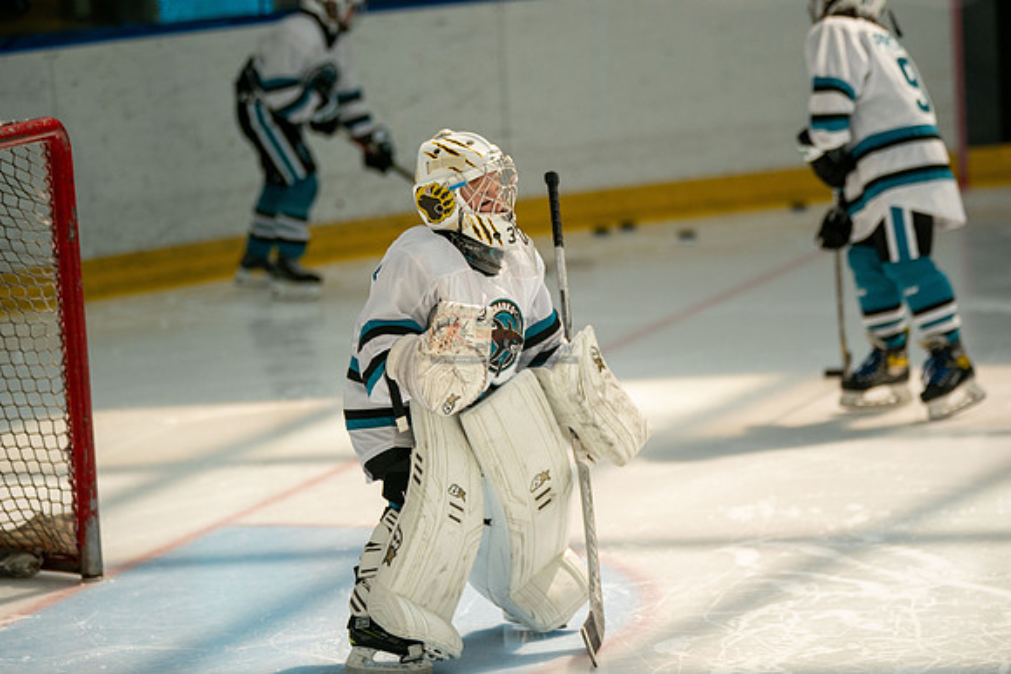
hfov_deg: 10.4
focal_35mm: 197
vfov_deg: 7.0
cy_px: 337
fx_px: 5533
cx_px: 506
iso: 1600
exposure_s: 1/6400
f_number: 2.8
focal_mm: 197
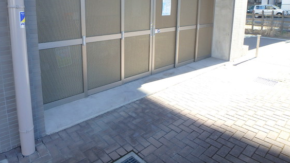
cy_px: 41
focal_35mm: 26
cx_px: 133
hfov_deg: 71.8
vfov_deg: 43.0
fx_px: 200
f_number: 3.5
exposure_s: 1/125
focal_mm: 3.7
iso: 125
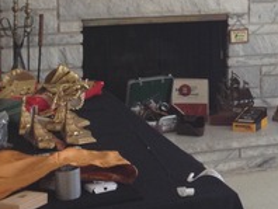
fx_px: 909
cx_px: 281
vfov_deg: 13.0
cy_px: 3
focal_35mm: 113
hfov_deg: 17.0
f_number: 2.4
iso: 100
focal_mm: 4.28
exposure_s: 1/20
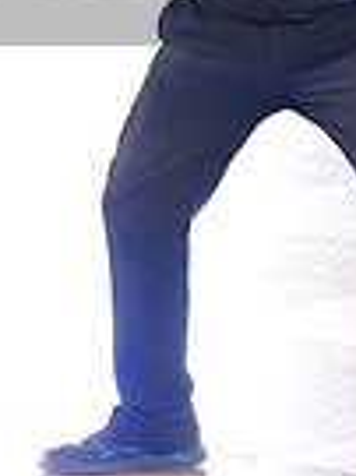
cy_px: -71
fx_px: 6606
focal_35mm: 481
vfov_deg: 4.1
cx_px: 9
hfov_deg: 3.1
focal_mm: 116
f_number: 2.8
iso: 2500
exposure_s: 1/500
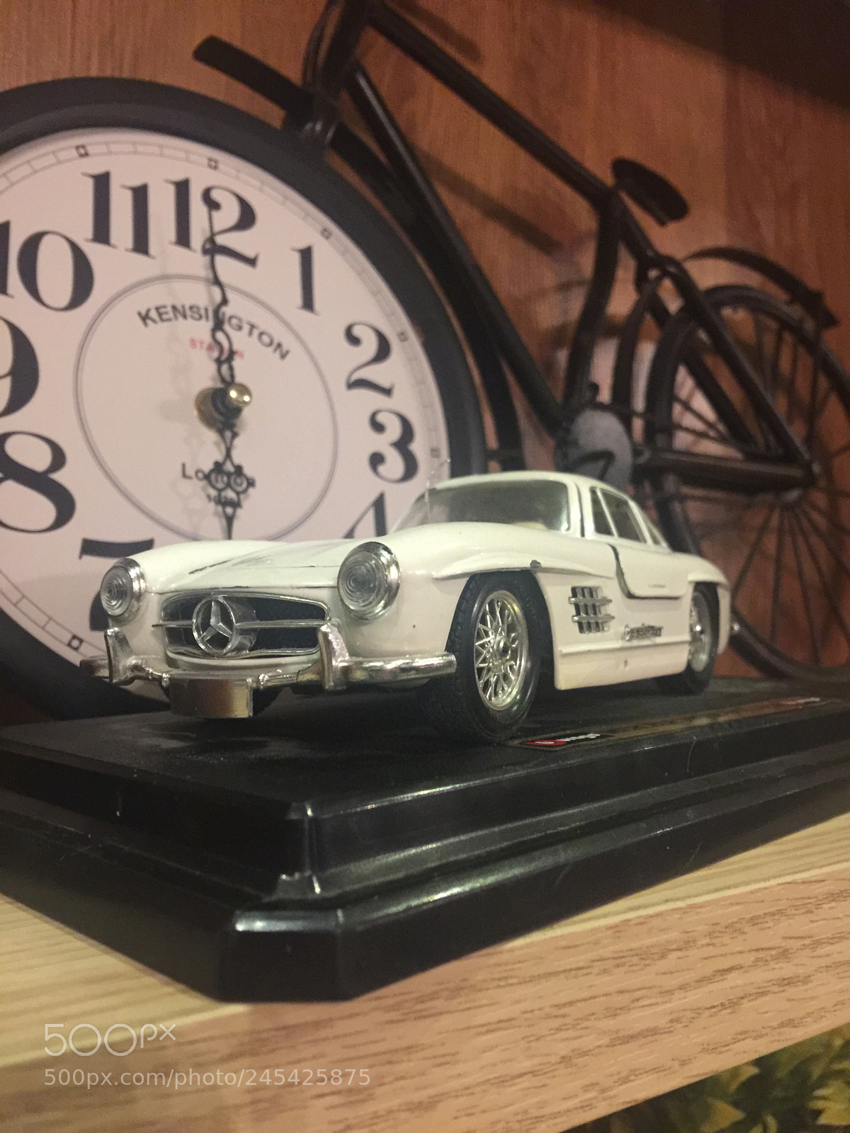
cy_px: 566
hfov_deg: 48.2
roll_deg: +0.4
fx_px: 949
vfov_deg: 61.7
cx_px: 425
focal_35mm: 29
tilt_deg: +3.3
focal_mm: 4.15
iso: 200
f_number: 2.2
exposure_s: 1/8
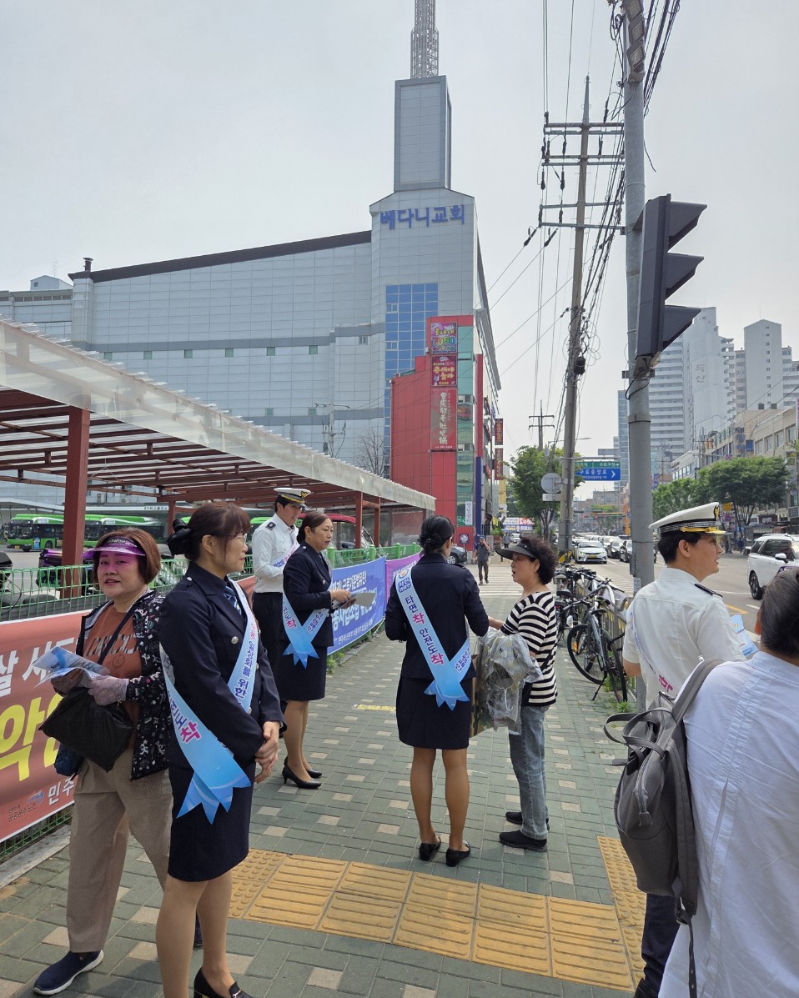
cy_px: 485
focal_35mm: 24
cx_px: 400
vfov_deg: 70.3
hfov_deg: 58.8
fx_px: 709
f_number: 1.8
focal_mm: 5.4
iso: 80
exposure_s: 1/10000
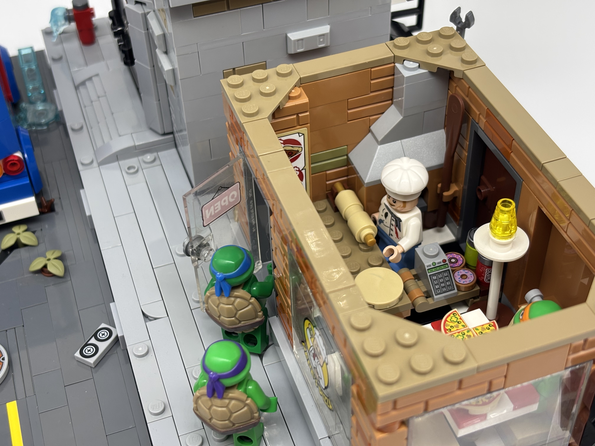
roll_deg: +2.4
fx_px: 894
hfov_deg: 36.8
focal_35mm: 52
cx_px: 298
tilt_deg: -44.0
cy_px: 223
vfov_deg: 28.0
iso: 50
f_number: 1.6
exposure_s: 1/140
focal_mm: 5.96
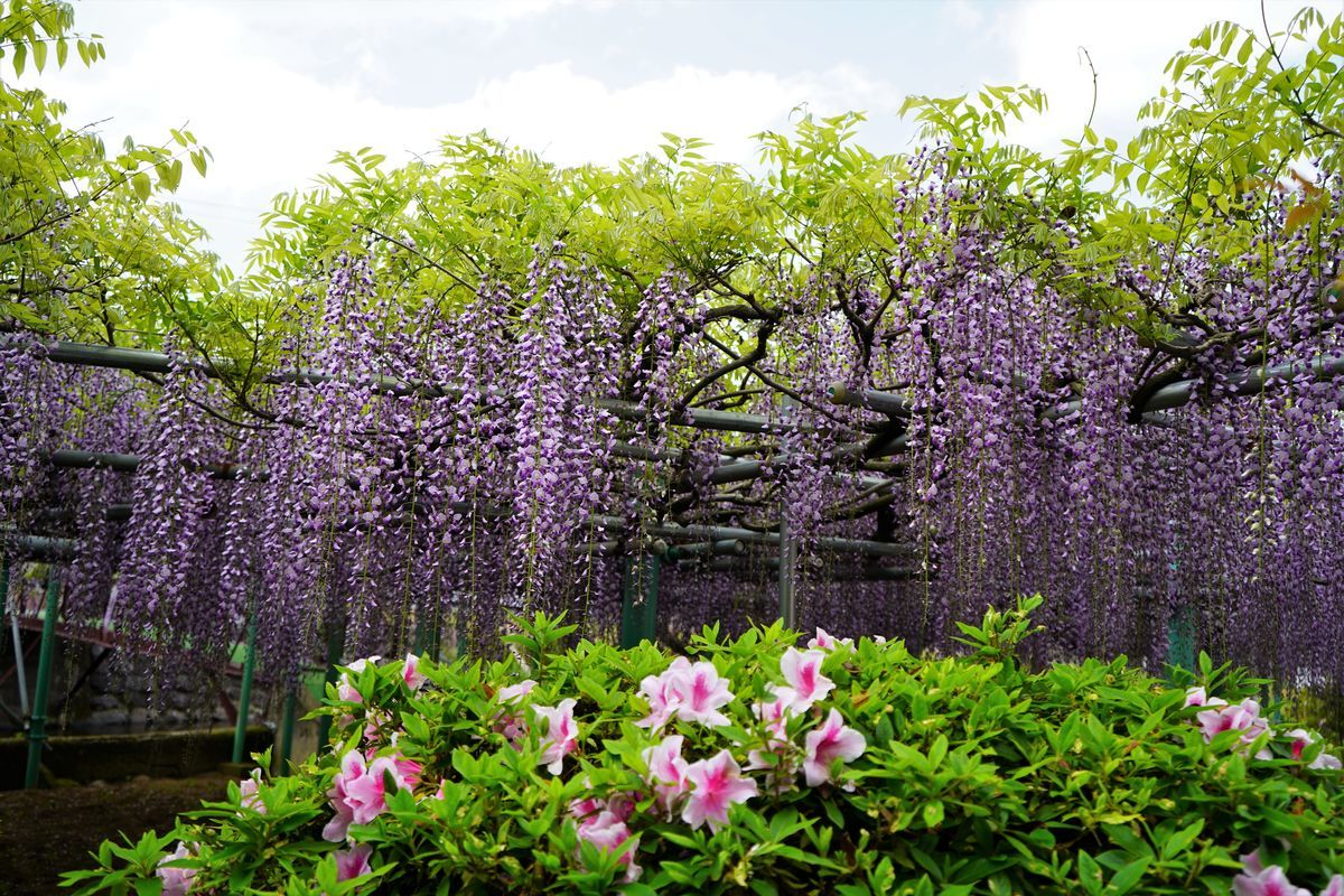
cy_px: 448
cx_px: 672
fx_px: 1232
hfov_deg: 57.2
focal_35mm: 33
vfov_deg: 40.0
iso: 100
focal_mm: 33
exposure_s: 1/80
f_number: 4
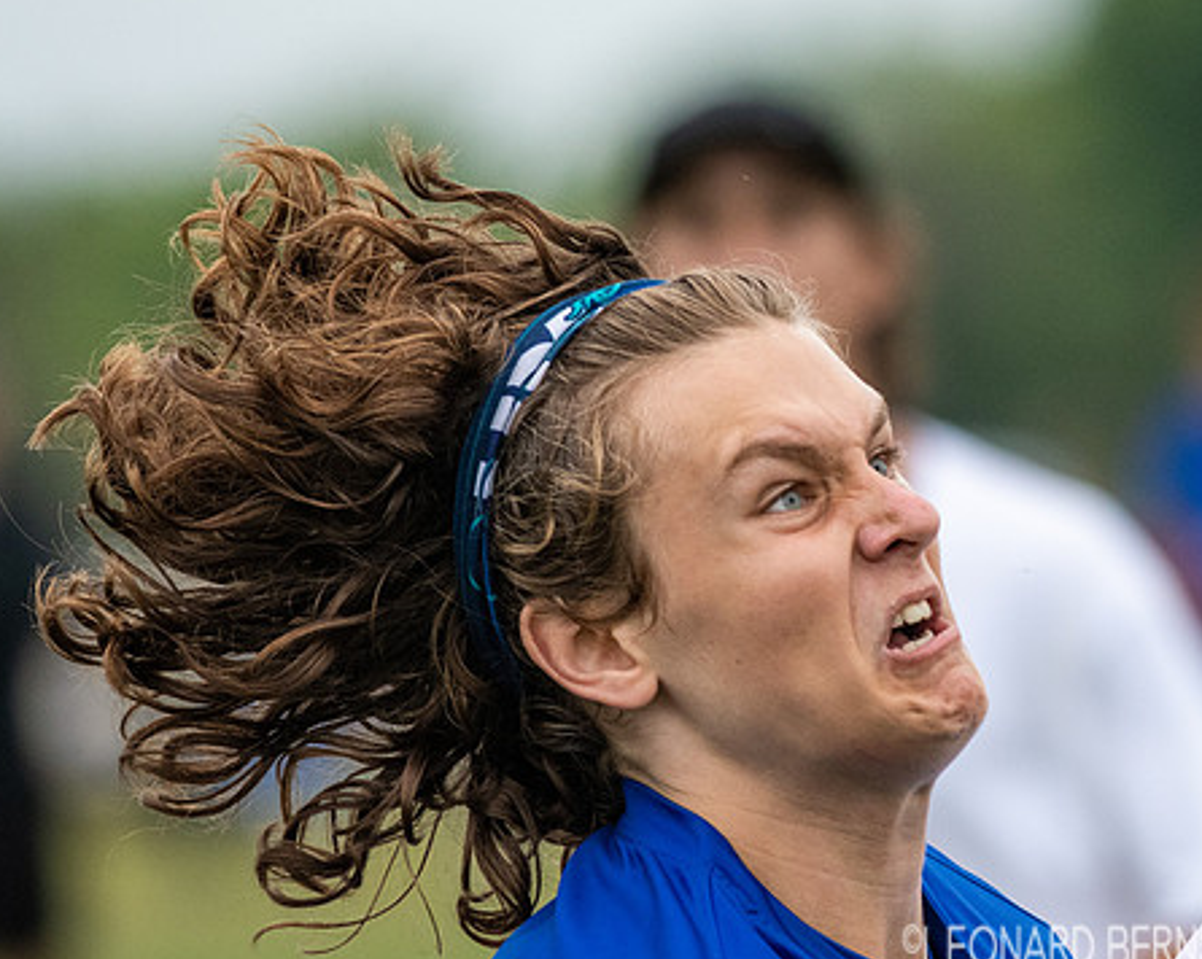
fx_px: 22748
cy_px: 450
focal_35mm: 640
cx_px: 892
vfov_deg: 2.4
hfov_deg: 3.0
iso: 1600
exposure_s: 1/2000
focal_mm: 300
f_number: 5
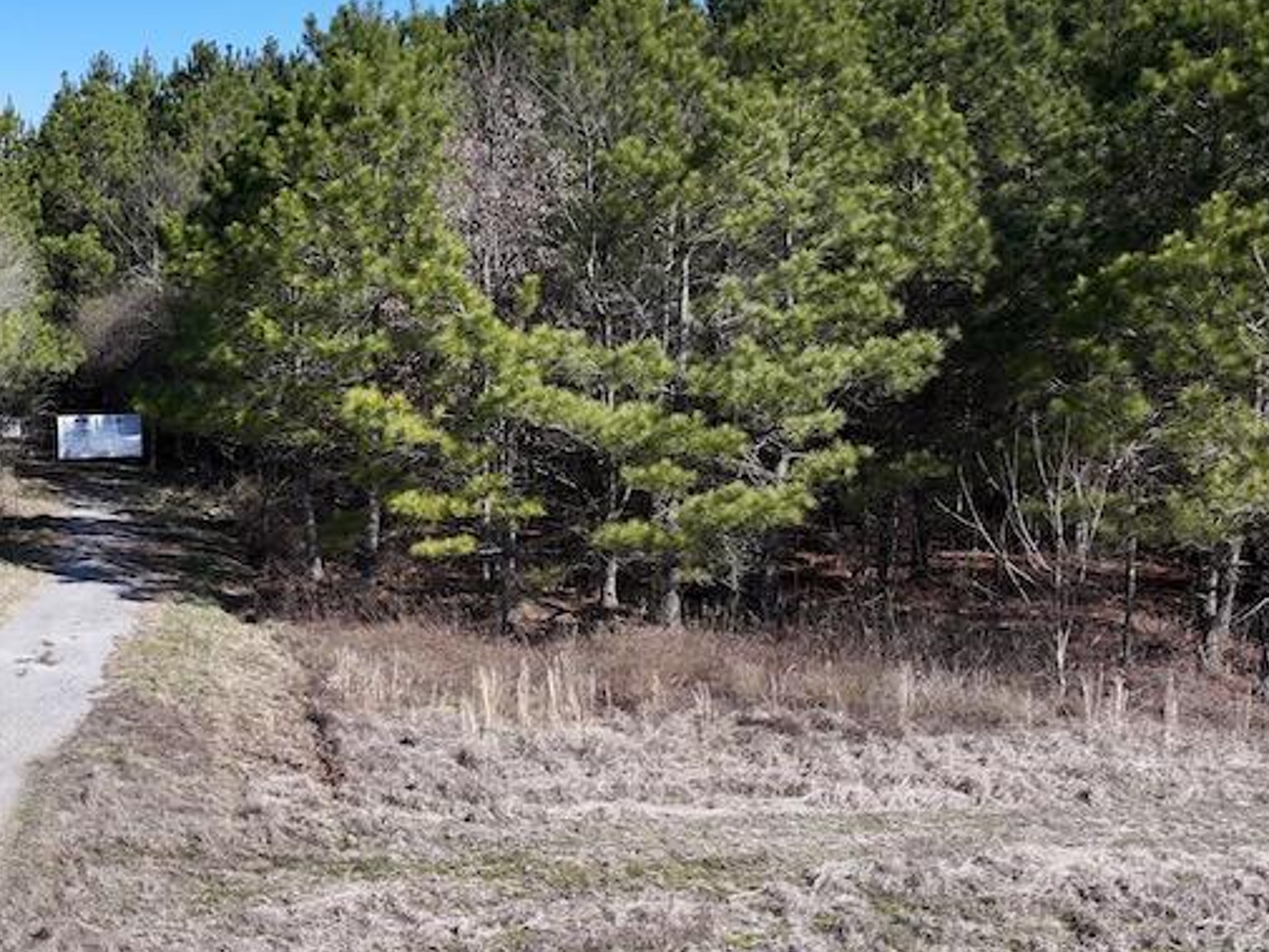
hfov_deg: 30.8
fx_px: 2090
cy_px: 516
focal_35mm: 57
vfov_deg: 25.7
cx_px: -60
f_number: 2.8
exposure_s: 1/120
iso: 100
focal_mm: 12.29
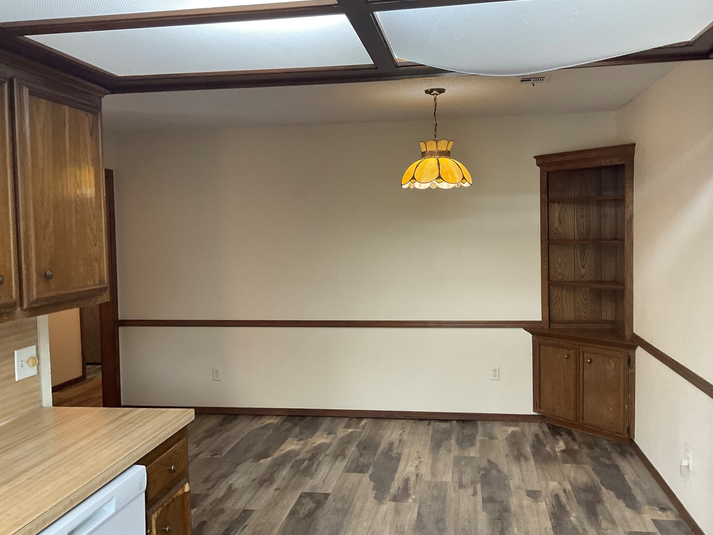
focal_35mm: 32
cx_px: 384
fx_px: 659
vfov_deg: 44.2
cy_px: 262
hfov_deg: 56.8
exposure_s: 1/60
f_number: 1.8
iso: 100
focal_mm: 3
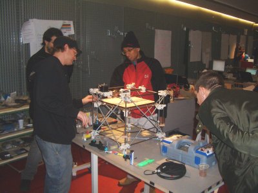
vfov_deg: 40.7
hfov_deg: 52.6
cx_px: 129
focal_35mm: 35
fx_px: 261
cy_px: 96
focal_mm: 5.8
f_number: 2.6
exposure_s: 1/60
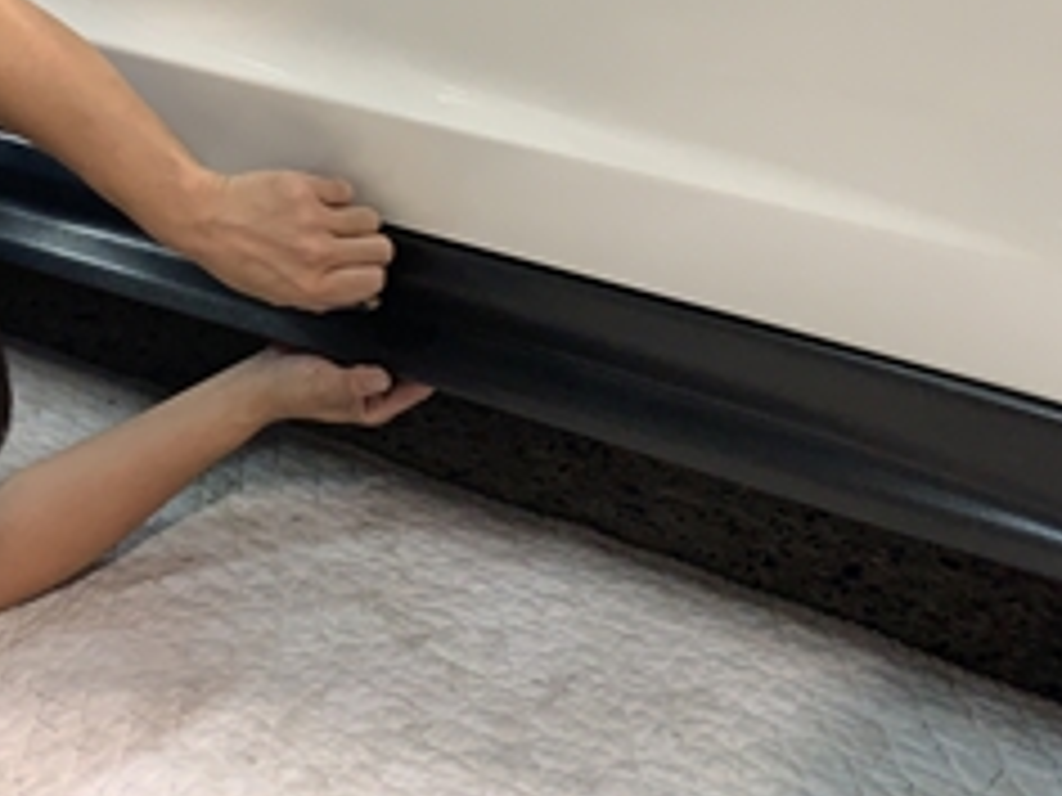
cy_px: 88
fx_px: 1687
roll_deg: +5.0
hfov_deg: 34.9
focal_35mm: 55
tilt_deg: -16.2
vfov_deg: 25.8
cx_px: 459
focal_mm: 4.25
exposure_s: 1/46
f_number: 1.8
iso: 200
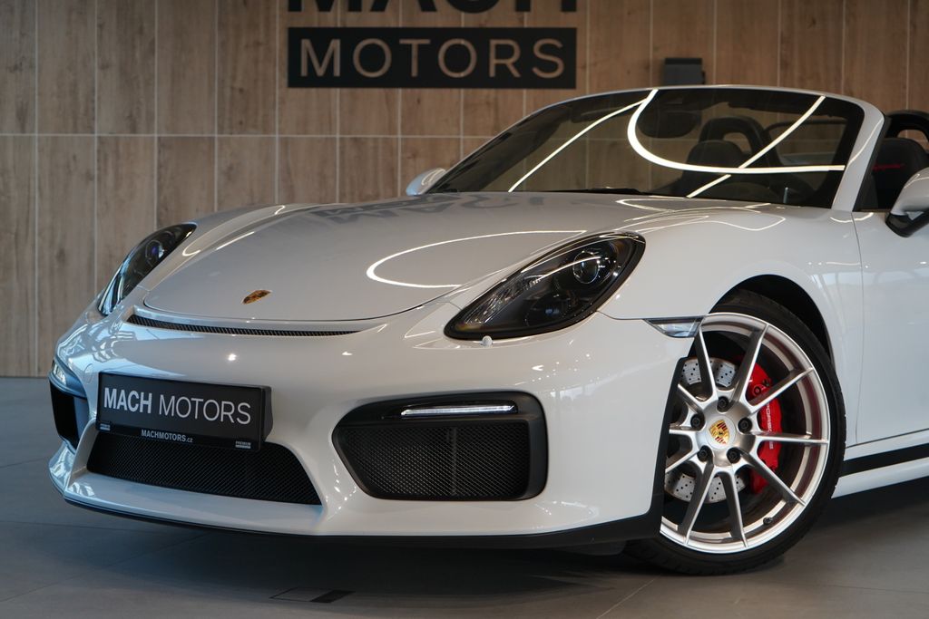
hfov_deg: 28.8
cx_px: 464
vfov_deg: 19.5
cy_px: 310
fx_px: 1807
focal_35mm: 70
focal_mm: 70
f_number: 5.6
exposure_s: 1/160
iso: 1600
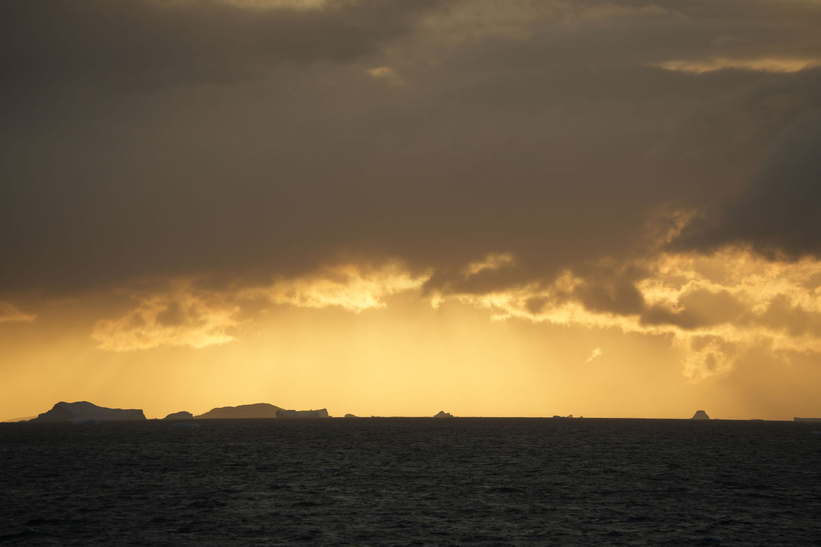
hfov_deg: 7.5
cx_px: 410
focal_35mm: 273
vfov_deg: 5.0
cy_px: 274
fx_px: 6224
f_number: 7.1
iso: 100
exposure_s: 1/400
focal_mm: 273
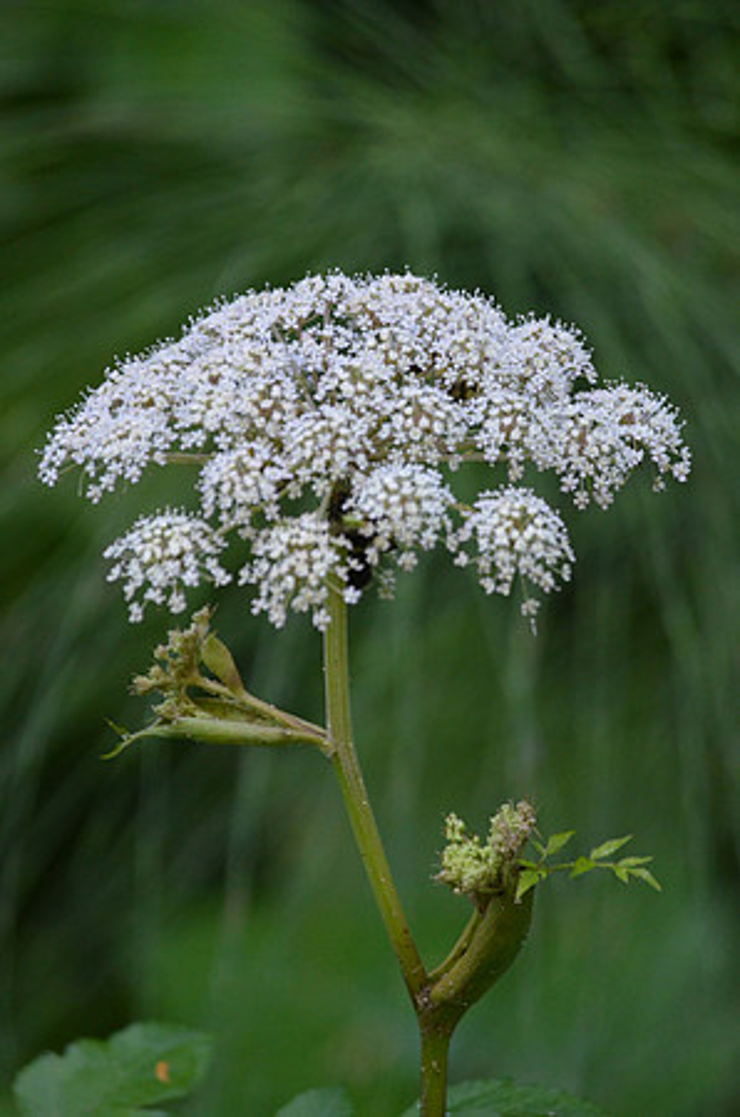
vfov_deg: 4.6
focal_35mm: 450
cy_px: 558
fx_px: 13938
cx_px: 370
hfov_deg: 3.0
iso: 1600
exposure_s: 1/160
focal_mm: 300
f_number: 5.6
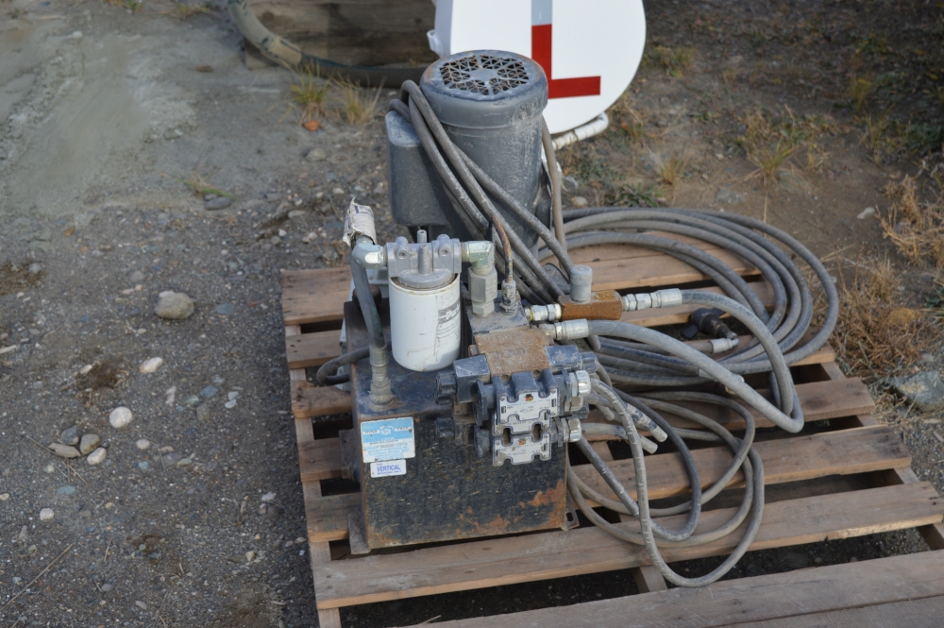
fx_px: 1336
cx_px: 472
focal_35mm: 51
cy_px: 314
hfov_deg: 38.9
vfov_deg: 26.4
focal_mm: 34
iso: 100
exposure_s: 1/160
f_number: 6.3
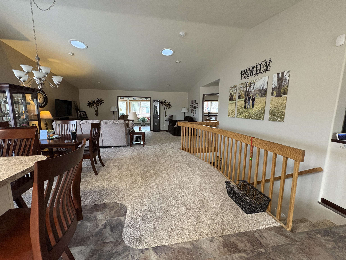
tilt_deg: -7.8
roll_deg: +0.0
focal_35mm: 14
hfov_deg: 102.1
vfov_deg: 85.7
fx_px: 140
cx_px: 173
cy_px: 130
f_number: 2.2
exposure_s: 1/60
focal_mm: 2.22
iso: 400
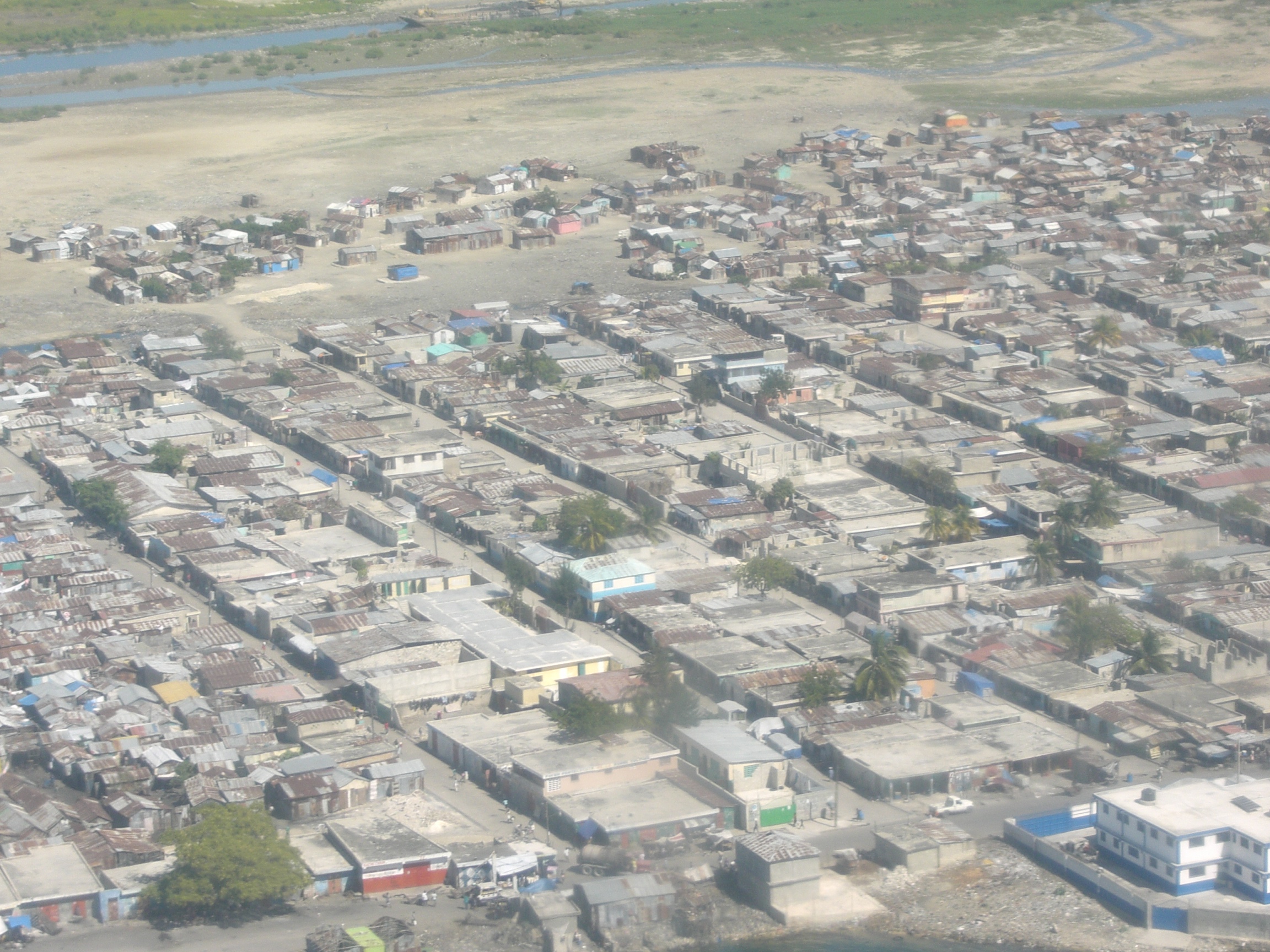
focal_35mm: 114
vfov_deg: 13.0
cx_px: 635
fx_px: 4182
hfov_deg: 17.3
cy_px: 476
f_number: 5.4
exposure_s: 1/320
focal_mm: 18.9
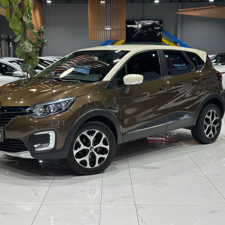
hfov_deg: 30.0
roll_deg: +0.2
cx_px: 105
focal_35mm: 57
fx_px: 419
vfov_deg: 30.0
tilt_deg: -7.8
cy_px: 113
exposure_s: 1/120
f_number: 1.78
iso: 160
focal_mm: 6.86
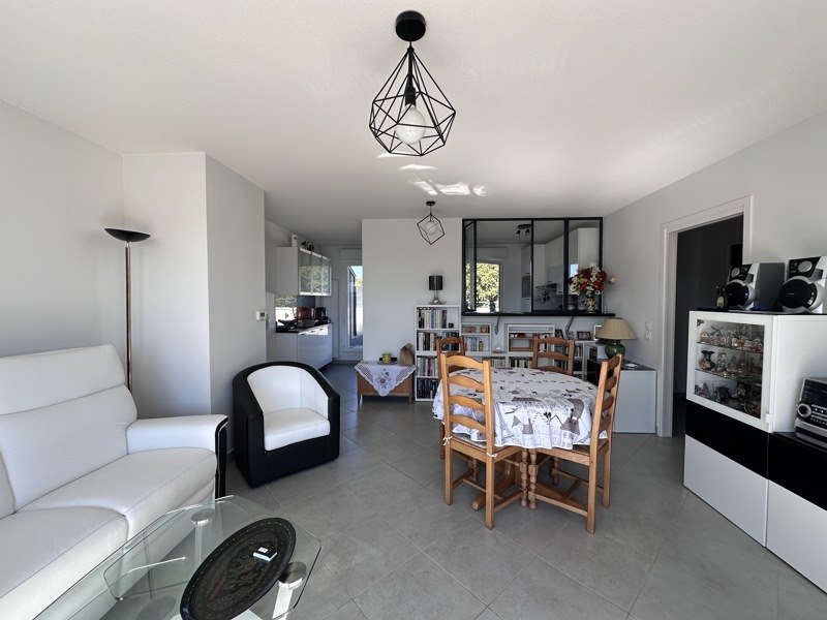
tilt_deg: -1.1
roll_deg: +0.2
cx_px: 414
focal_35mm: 14
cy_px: 310
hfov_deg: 102.1
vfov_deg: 85.7
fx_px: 334
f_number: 2.2
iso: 40
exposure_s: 1/220
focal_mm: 2.22
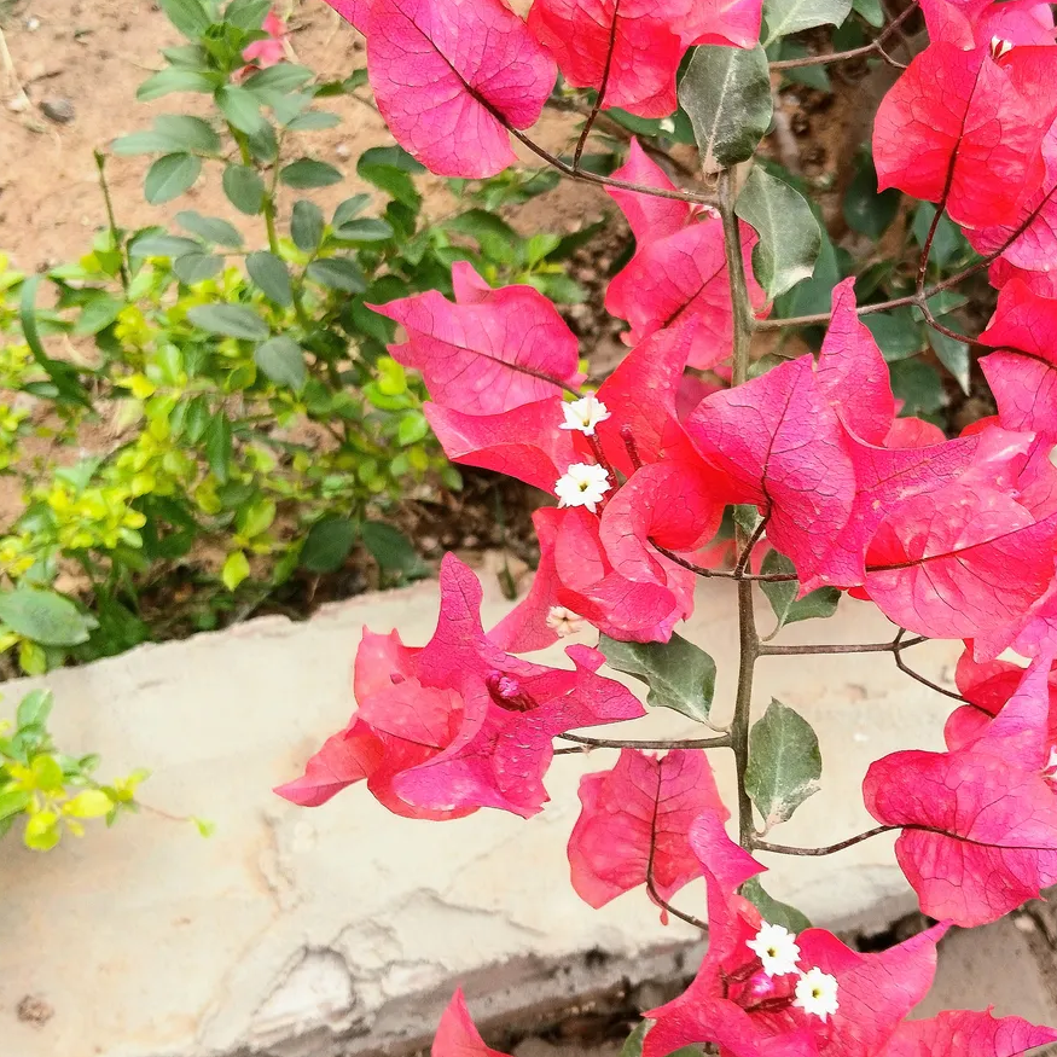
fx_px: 1451
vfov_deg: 40.0
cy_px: 495
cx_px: 693
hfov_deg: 39.6
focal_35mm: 42
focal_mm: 3.98
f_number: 1.8
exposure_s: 1/101
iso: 25
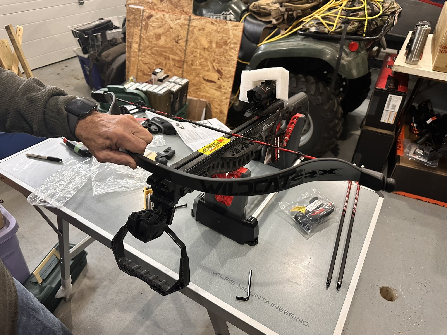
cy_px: 168
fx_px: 310
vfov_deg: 56.8
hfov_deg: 71.6
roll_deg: +0.2
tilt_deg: -35.5
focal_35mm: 24
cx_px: 224
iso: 400
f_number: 1.78
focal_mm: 6.86
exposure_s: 1/60
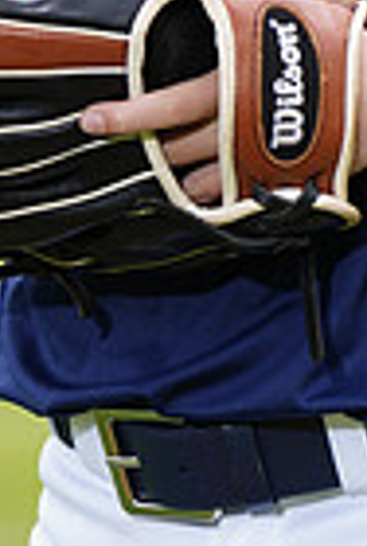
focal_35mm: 826
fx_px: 12568
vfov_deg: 2.5
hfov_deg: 1.7
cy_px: -324
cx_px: 279
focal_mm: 200
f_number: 6.3
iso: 100
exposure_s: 1/250
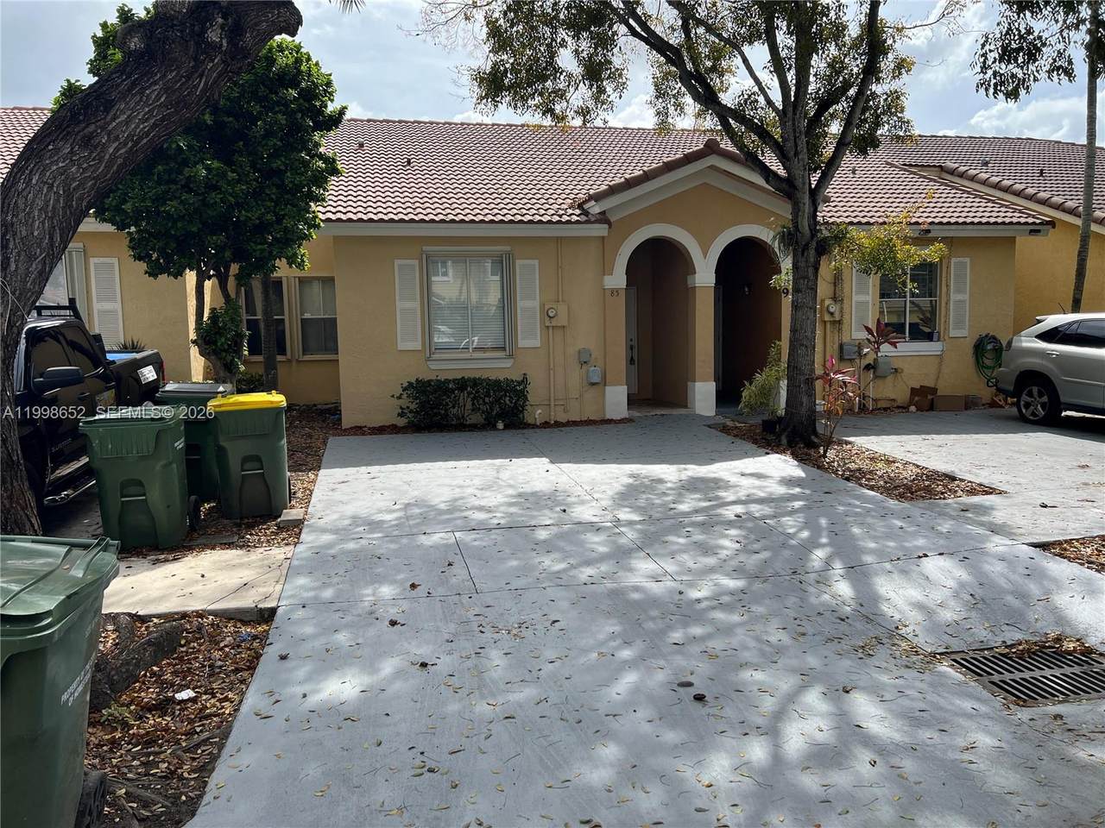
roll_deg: +1.0
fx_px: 830
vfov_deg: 53.1
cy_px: 414
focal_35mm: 26
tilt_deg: -5.1
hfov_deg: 67.3
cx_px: 552
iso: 50
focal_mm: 5.7
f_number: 1.5
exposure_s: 1/2457
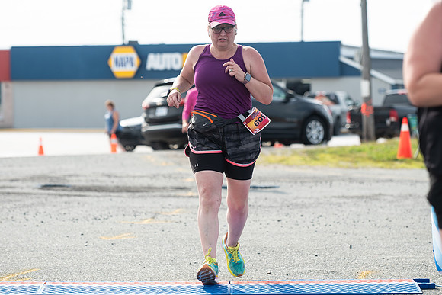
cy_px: 129
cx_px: 221
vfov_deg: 9.2
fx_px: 1825
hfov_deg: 13.8
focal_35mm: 149
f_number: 4.5
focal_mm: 120
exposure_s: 1/1250
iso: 250
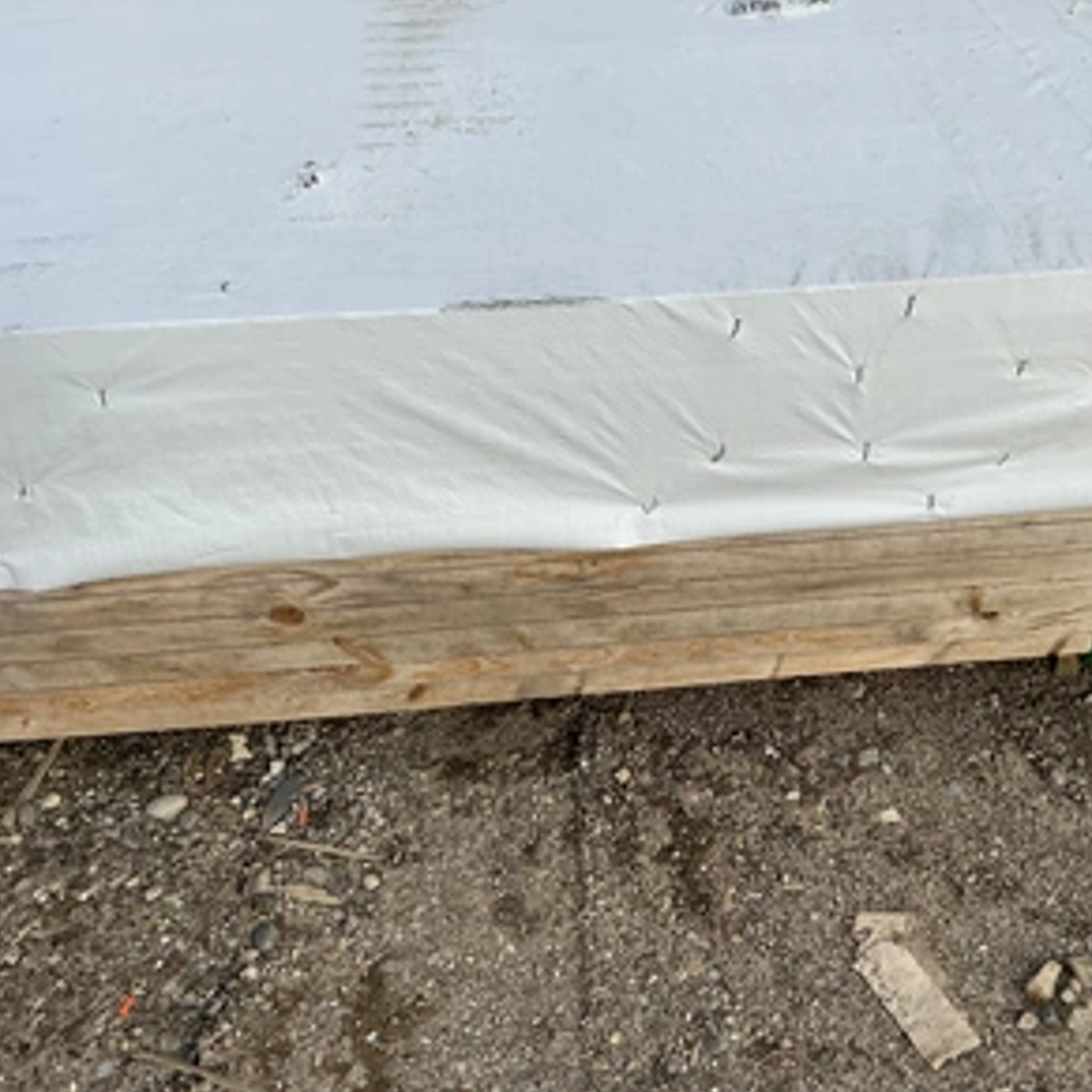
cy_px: 537
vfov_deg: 48.4
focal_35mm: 34
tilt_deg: -43.1
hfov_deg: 48.1
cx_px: 660
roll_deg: +0.6
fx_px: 1213
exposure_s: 1/1626
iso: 25
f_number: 1.8
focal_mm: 3
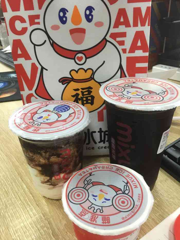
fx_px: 201
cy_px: 120
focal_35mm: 29
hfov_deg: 48.2
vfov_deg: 61.7
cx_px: 90
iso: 100
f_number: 2.2
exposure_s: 1/17
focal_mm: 4.15
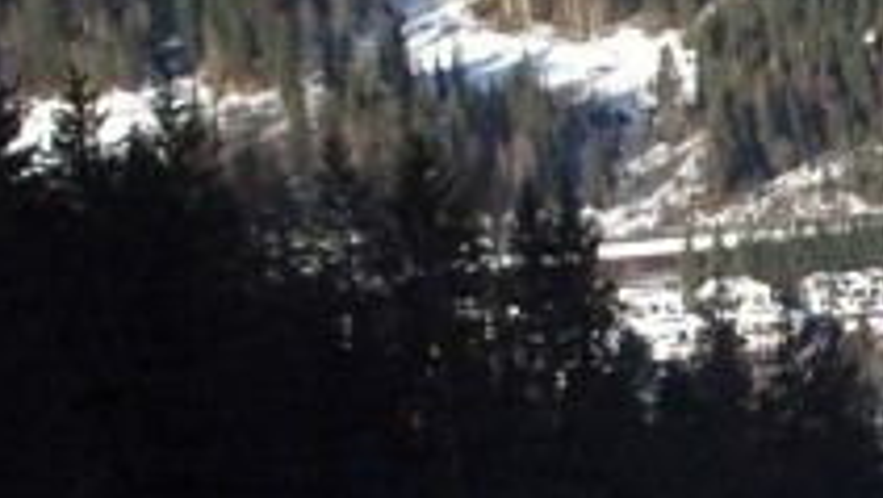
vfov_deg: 9.3
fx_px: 2975
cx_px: 1356
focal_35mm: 127
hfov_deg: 15.5
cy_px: 745
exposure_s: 1/500
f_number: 3.5
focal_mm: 4.1
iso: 80
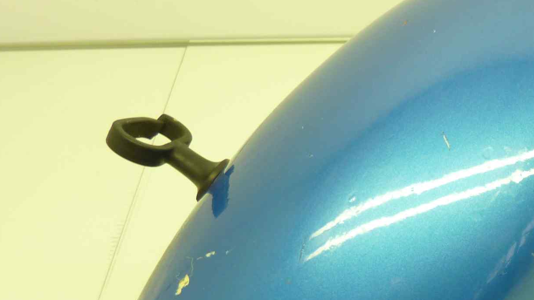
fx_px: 807
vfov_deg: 20.2
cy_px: 319
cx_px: 477
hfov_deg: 34.6
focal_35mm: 57
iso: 80
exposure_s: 1/20
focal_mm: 4.1
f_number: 3.3
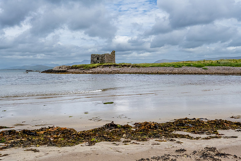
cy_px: 80
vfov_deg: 37.6
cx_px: 120
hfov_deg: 54.0
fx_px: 236
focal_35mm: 35
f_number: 18
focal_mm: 35
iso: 1250
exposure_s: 1/800
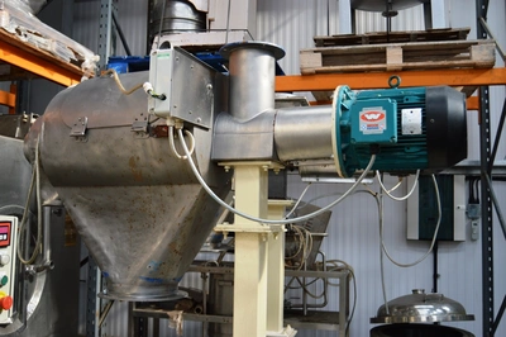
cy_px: 168
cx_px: 253
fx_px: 506
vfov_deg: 36.8
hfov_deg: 53.2
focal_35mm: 36
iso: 450
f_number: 3.8
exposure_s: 1/60
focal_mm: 24
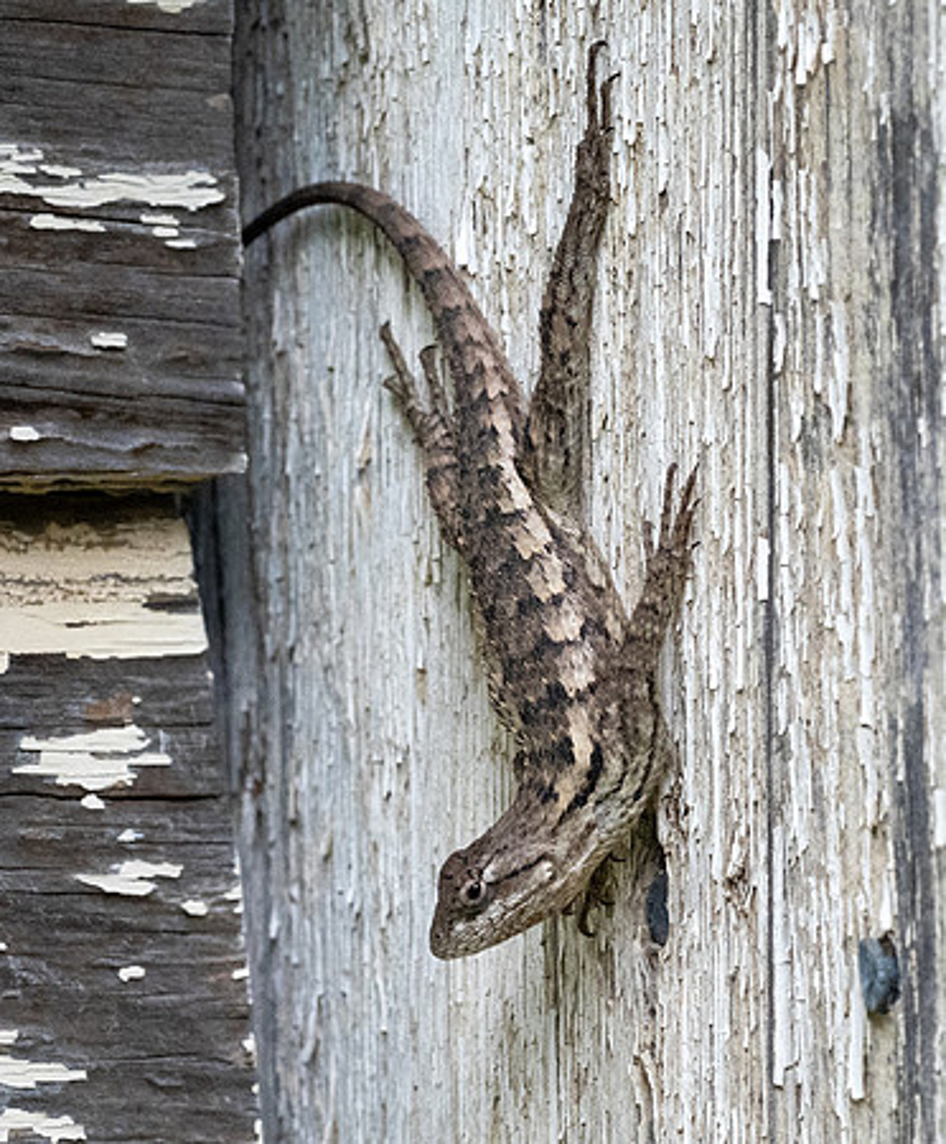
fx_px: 37157
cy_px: 607
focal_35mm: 1083
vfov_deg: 1.8
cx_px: 596
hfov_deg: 1.5
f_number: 7.1
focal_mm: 300
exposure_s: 1/640
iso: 1600
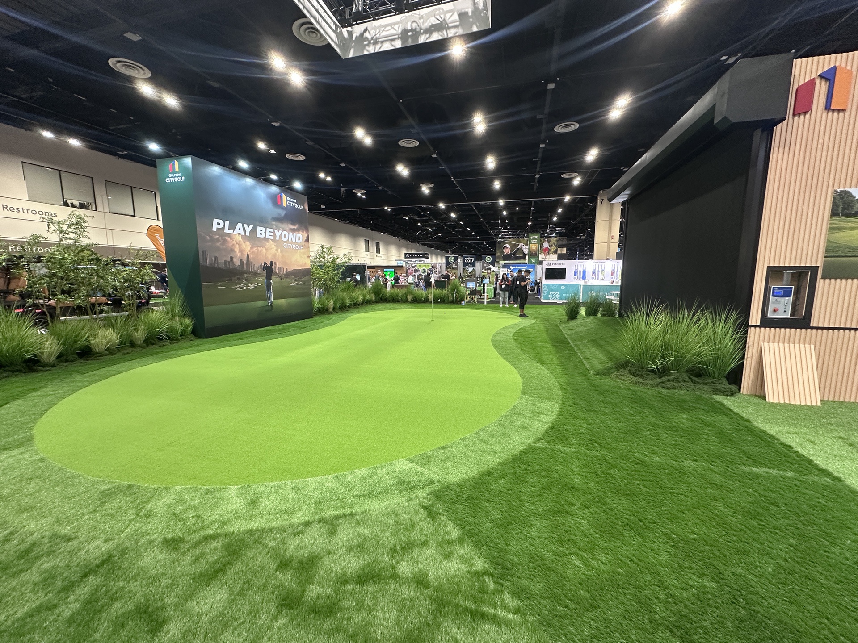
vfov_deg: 85.7
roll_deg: +0.7
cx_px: 429
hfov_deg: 102.1
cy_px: 322
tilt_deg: -7.0
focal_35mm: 14
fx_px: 347
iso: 200
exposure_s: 1/60
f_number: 2.2
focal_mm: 2.22
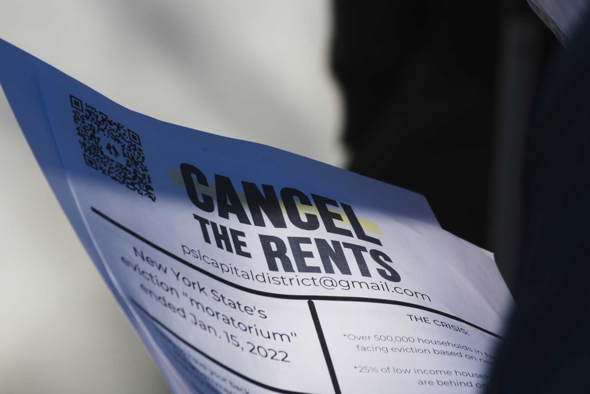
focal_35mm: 240
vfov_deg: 5.7
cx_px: 295
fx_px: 3933
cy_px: 197
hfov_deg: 8.6
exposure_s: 1/640
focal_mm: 160
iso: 320
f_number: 13
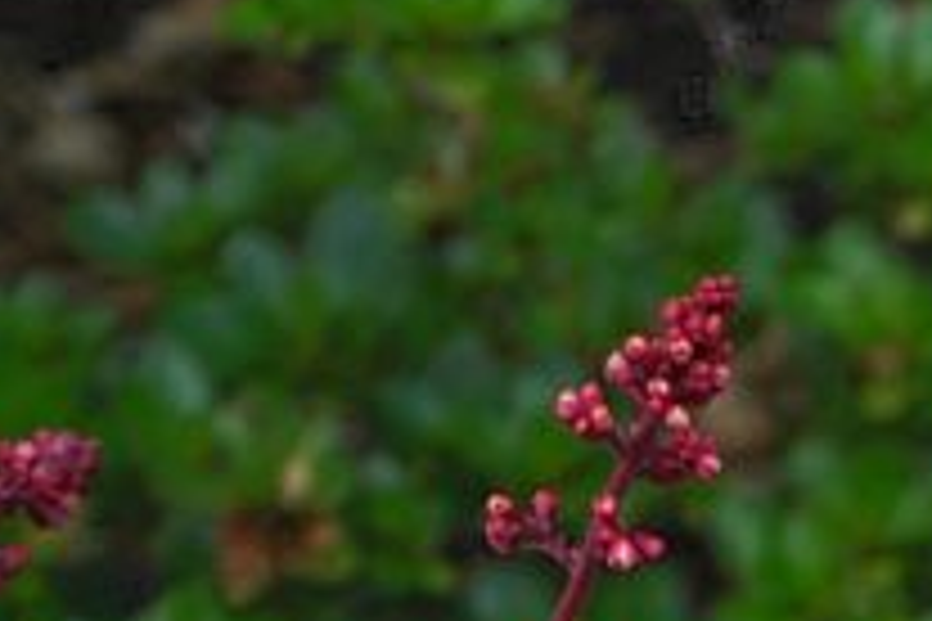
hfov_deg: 7.9
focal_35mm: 234
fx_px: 6058
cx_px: 2580
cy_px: 1881
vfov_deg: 5.5
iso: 250
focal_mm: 38
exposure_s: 1/400
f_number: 4
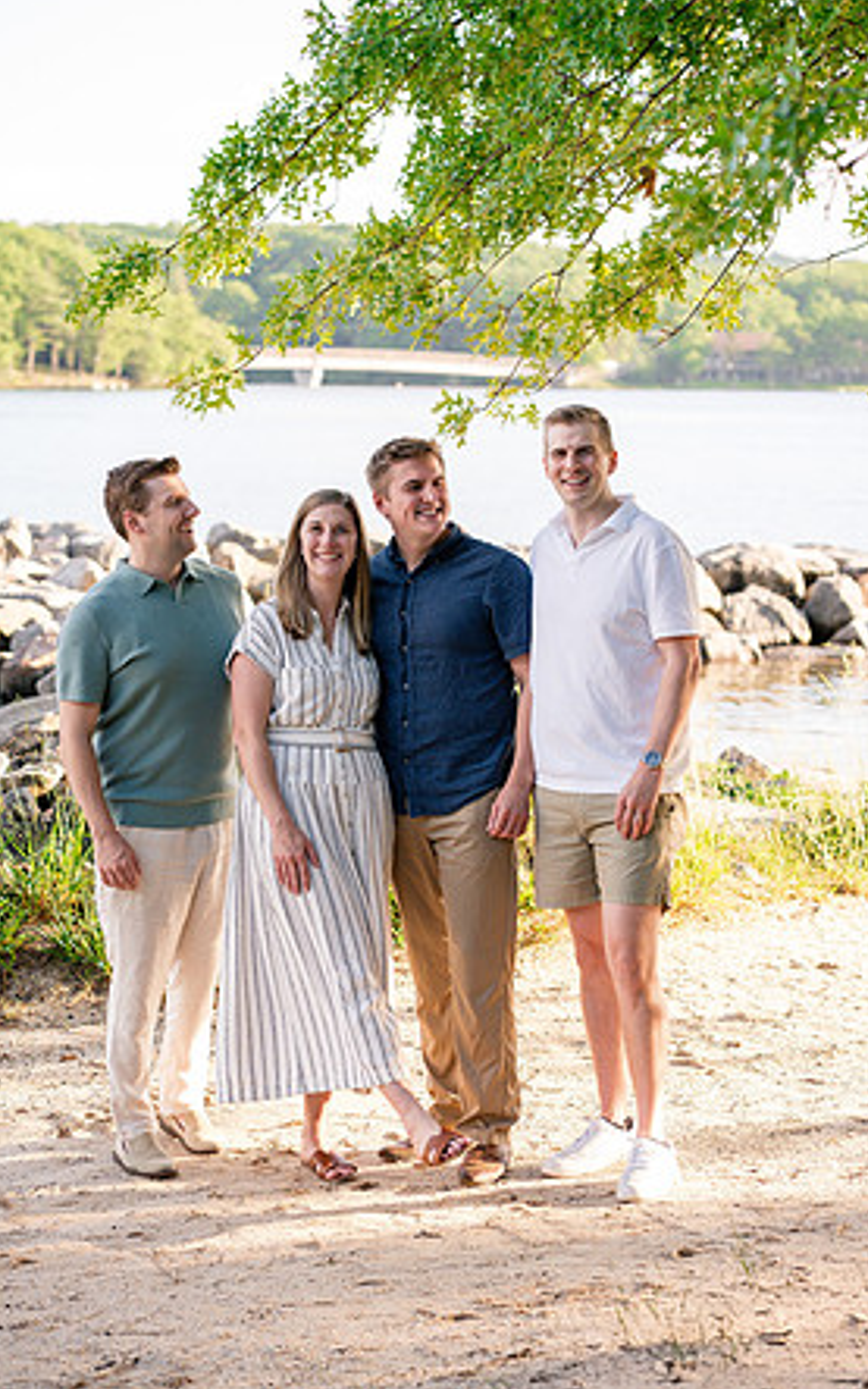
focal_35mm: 88
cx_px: 404
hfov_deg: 14.9
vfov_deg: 23.5
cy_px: 687
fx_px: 3330
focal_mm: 85
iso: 800
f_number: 4.5
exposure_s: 1/640
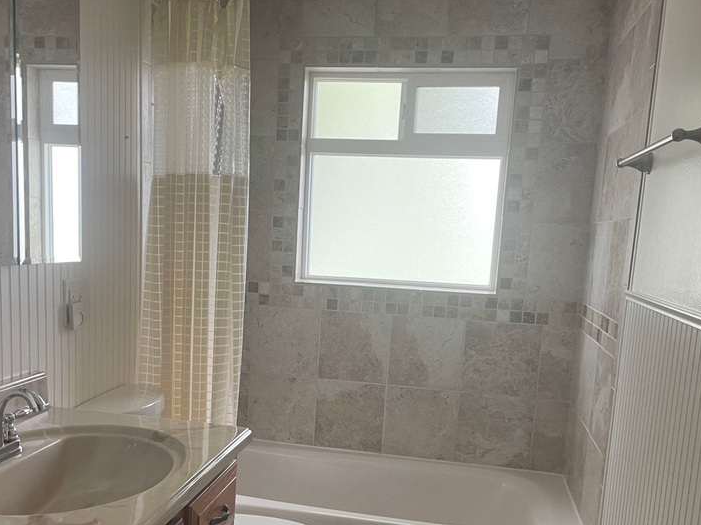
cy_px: 366
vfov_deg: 37.1
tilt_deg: -8.9
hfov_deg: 48.9
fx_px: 769
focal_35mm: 38
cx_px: 314
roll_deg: -2.7
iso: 80
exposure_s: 1/60
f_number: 1.6
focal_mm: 4.2
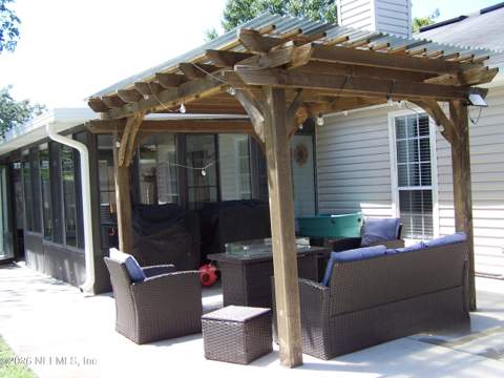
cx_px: 252
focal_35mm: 38
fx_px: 553
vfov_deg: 37.7
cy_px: 189
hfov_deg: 49.0
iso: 80
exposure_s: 1/250
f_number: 2.8
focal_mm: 6.3
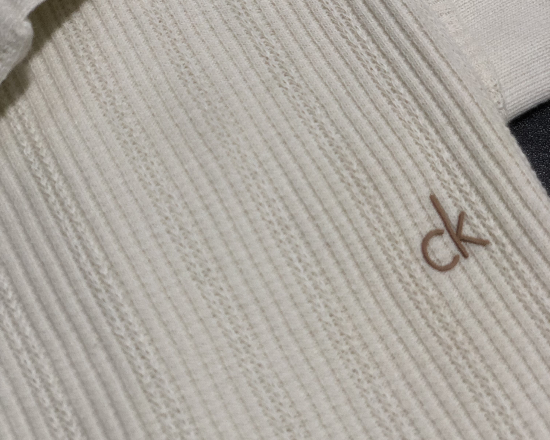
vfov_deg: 22.5
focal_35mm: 68
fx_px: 1107
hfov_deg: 27.9
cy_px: 204
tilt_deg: -66.4
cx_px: 275
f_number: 2.4
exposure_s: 1/60
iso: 50
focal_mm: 6
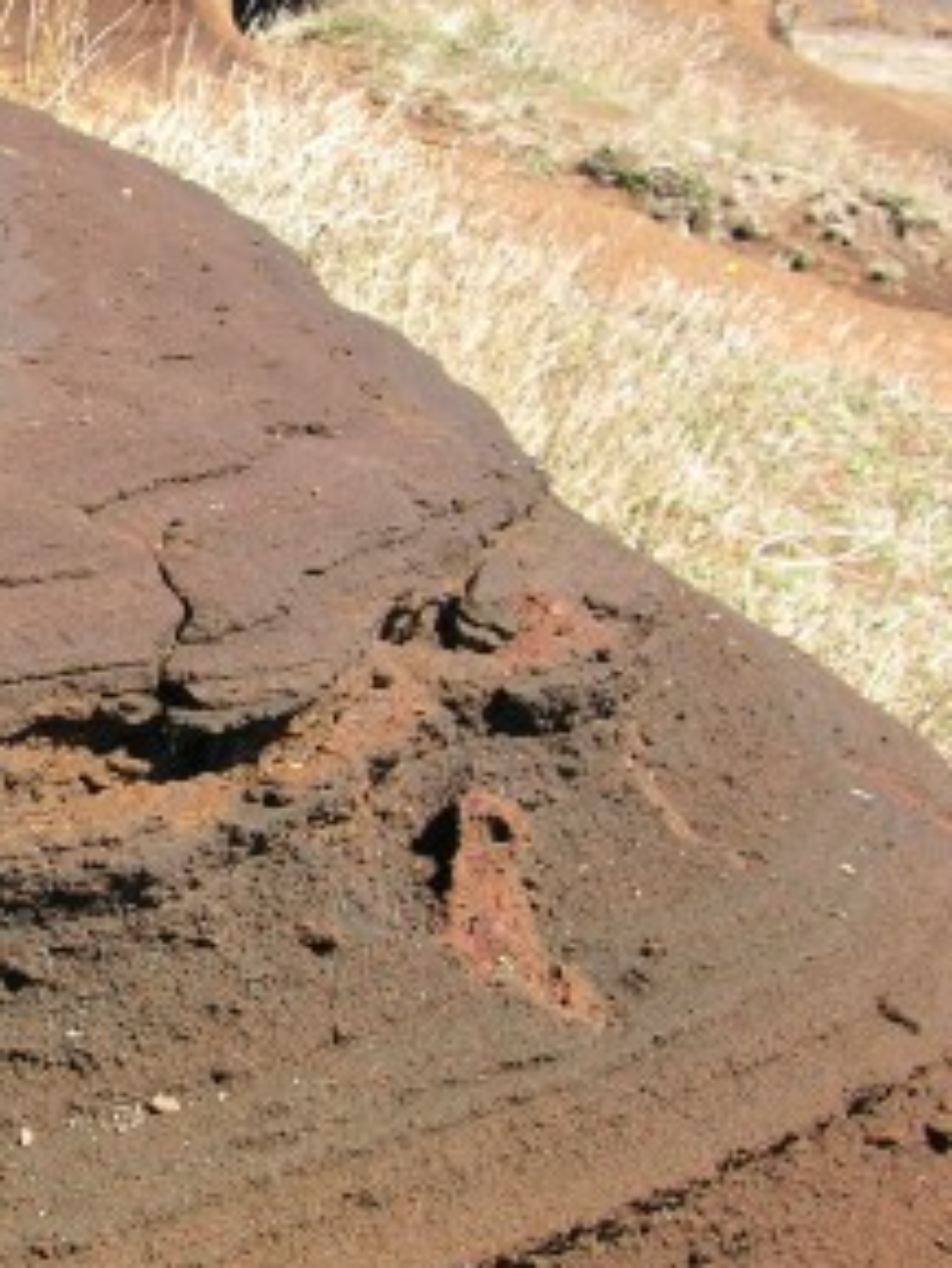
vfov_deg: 21.0
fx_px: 3408
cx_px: -31
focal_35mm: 93
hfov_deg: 15.6
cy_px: 790
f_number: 4.5
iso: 50
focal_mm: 8.9
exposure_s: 1/127
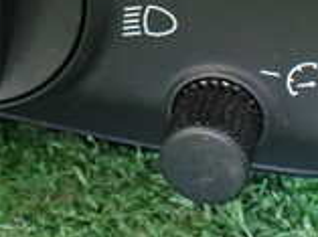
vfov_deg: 12.5
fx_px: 1054
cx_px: 55
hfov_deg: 17.0
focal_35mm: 115
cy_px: -63
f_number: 2.3
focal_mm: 5.4
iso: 800
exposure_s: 1/50
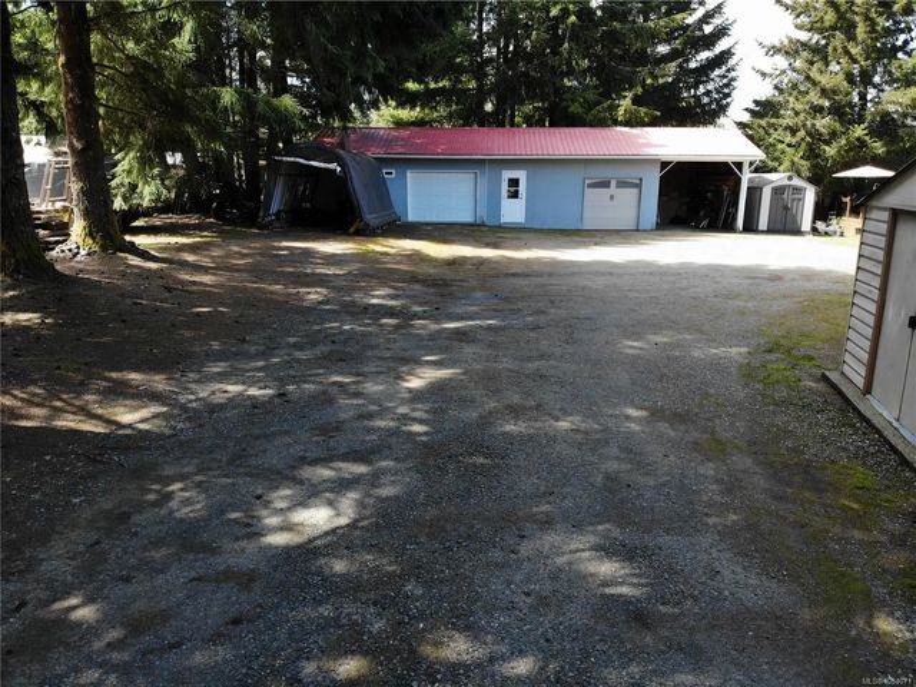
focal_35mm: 24
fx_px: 635
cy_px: 344
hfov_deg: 71.6
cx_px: 458
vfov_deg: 56.8
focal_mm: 4.5
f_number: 2.8
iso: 100
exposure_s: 1/151
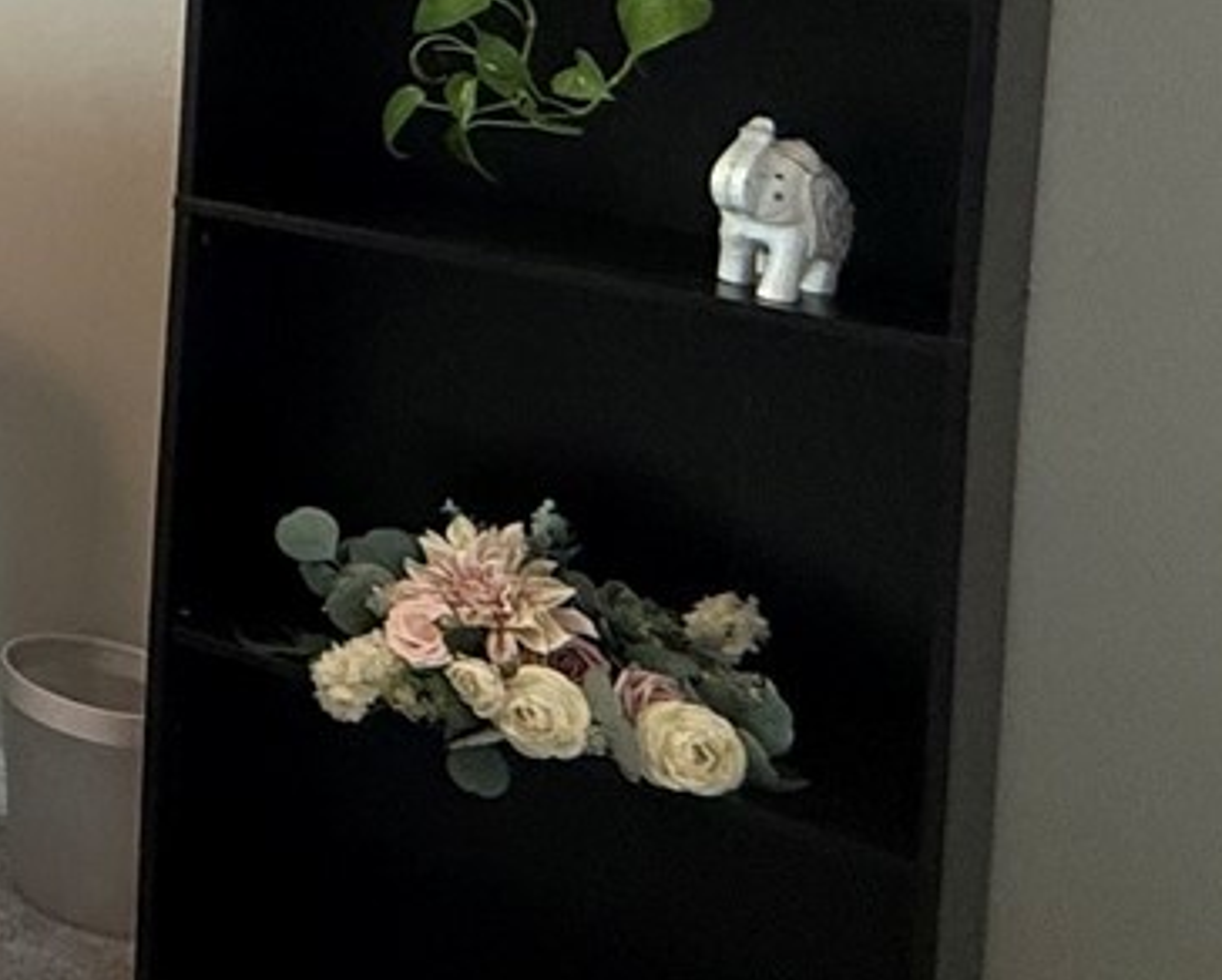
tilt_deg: -3.9
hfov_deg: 20.2
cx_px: -1078
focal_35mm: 60
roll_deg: -0.8
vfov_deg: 23.3
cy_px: -195
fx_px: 2172
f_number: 2.2
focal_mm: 2.22
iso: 320
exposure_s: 1/60
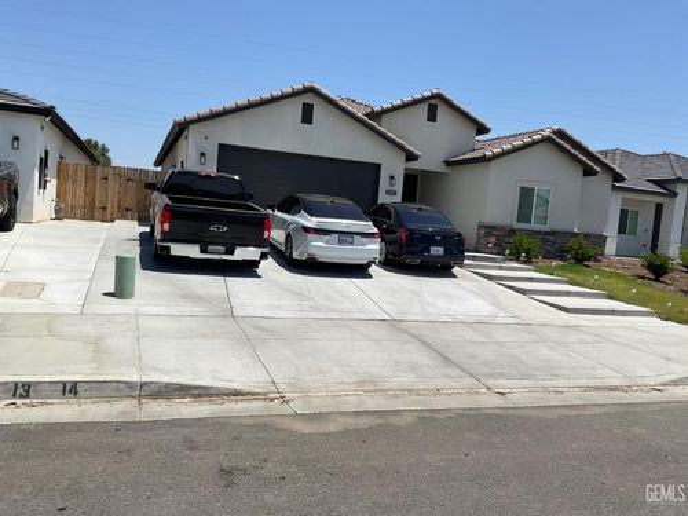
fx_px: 576
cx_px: 344
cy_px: 258
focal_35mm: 29
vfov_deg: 48.2
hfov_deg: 61.7
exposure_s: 1/3788
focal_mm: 3
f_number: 1.8
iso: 20
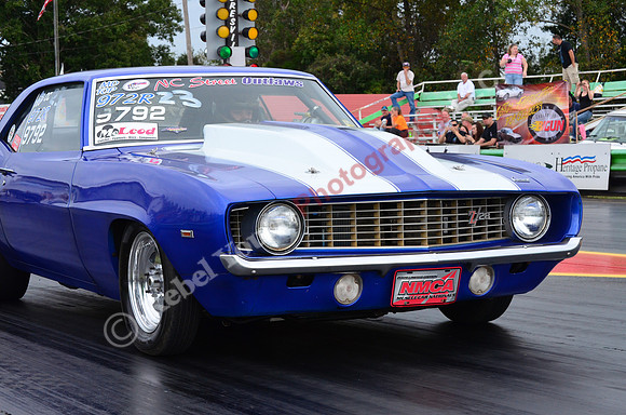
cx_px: 313
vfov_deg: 16.5
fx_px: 1431
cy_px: 208
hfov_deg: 24.7
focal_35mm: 82
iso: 1000
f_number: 10
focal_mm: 55
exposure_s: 1/400
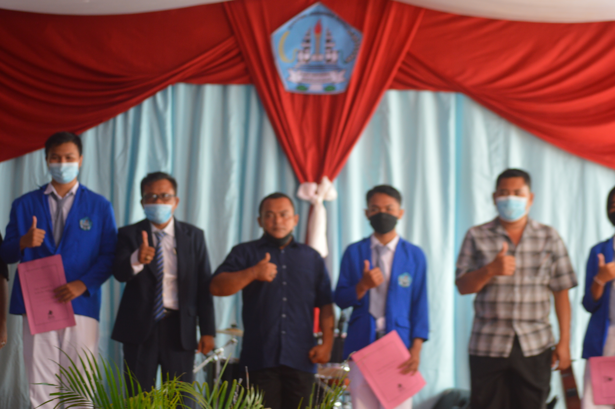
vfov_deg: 16.5
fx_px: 1408
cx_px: 308
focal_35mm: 82
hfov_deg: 24.6
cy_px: 204
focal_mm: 55
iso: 400
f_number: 4
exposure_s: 1/25
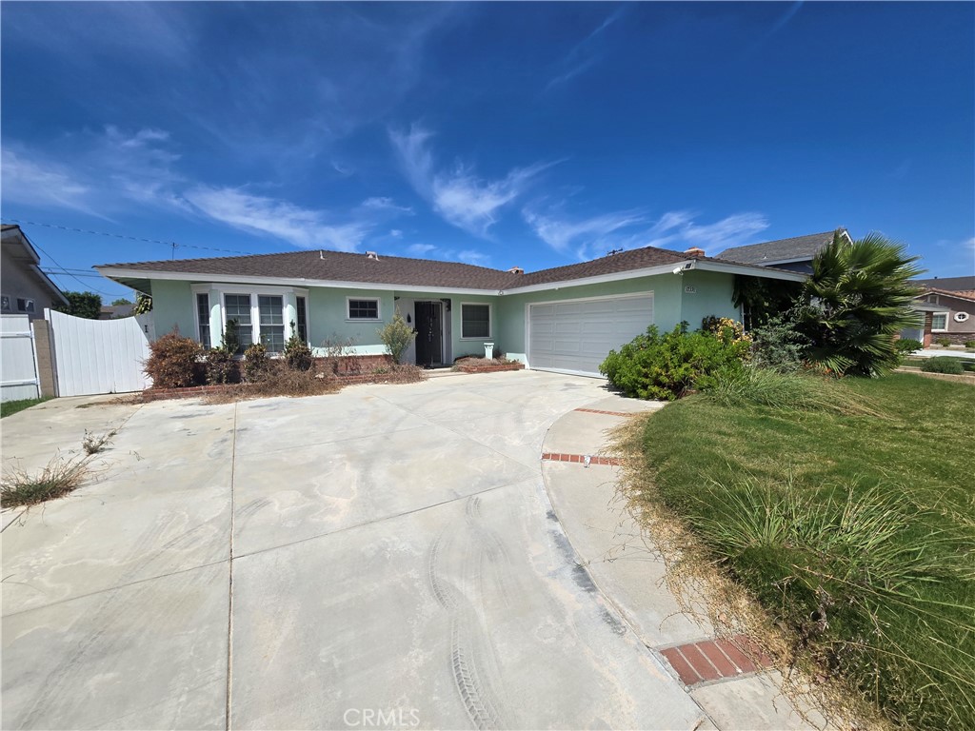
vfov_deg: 89.9
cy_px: 366
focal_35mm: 13
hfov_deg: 106.2
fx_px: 366
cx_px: 488
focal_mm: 2.2
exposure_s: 1/4222
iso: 50
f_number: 2.2
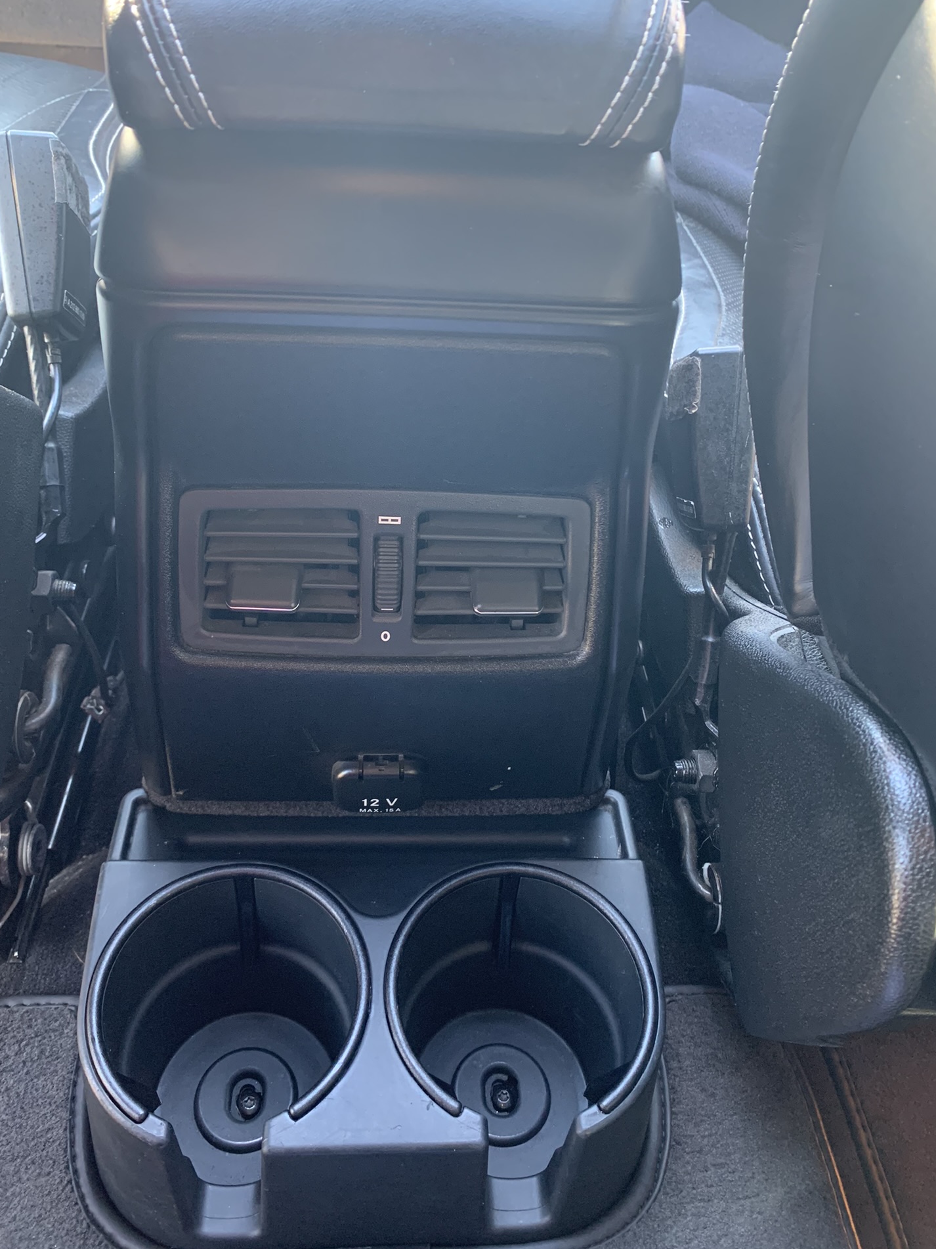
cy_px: 583
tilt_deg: -36.9
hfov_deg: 49.7
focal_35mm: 28
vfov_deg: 63.4
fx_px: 1010
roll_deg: -4.3
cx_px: 457
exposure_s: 1/40
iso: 400
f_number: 1.8
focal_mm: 4.25
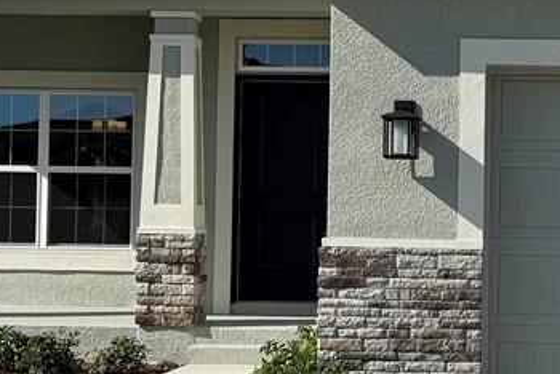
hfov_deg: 17.9
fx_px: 1775
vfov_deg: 12.0
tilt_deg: +2.0
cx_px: 398
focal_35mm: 114
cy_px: 160
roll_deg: -1.1
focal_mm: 6.76
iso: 80
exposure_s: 1/7353
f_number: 1.78
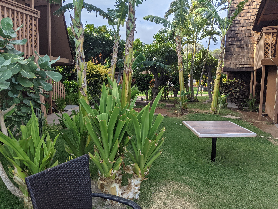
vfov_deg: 51.4
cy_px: 104
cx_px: 139
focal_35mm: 27
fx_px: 217
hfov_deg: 65.3
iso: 41
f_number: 1.8
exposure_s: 1/1117
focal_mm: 4.44
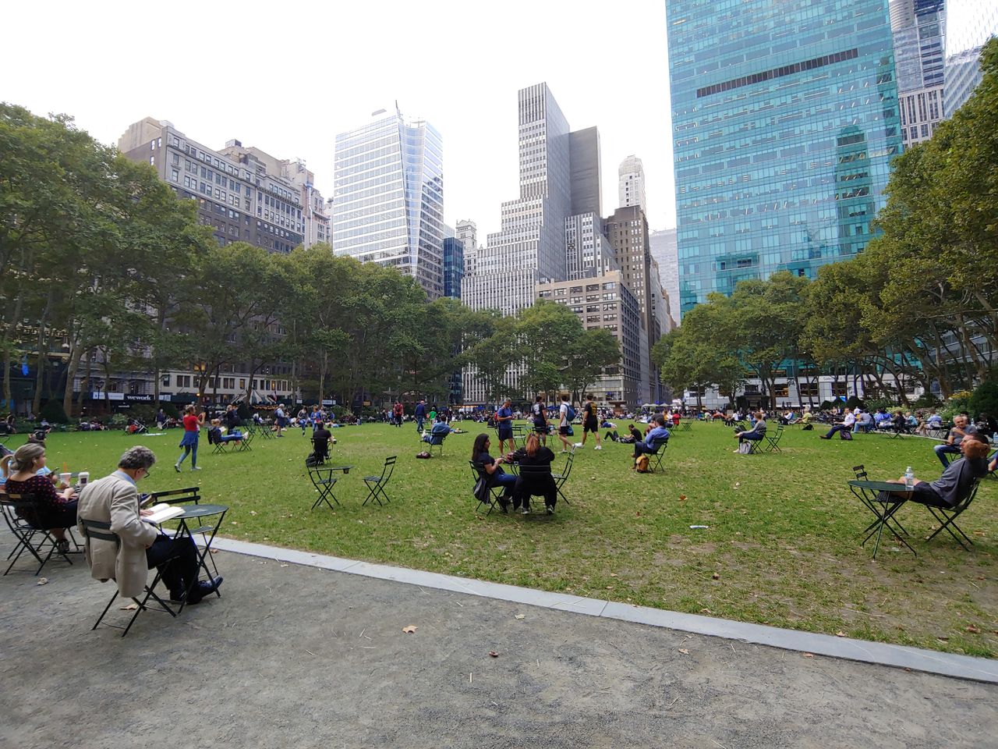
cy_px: 374
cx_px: 499
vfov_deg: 78.1
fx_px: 461
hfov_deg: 94.5
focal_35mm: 16
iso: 50
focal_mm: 2.18
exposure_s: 1/120
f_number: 1.9
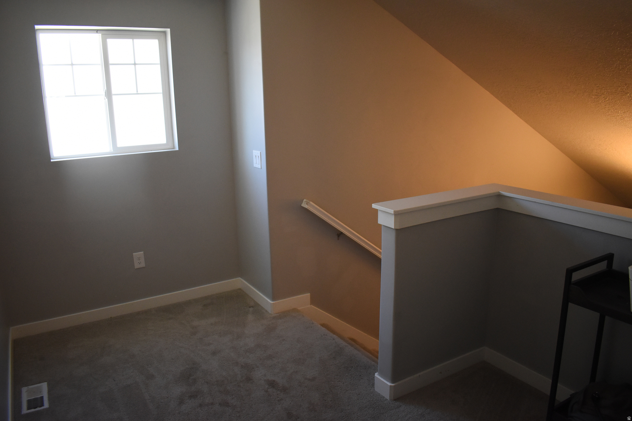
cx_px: 316
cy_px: 210
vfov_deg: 47.9
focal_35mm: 27
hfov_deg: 67.4
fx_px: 474
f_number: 3.5
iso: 1400
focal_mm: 18
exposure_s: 1/200
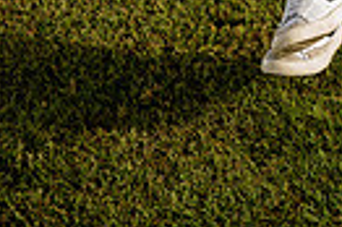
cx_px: 329
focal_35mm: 151
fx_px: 1433
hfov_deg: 13.5
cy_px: -329
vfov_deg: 8.3
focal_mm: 44
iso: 50
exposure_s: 1/200
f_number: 6.3
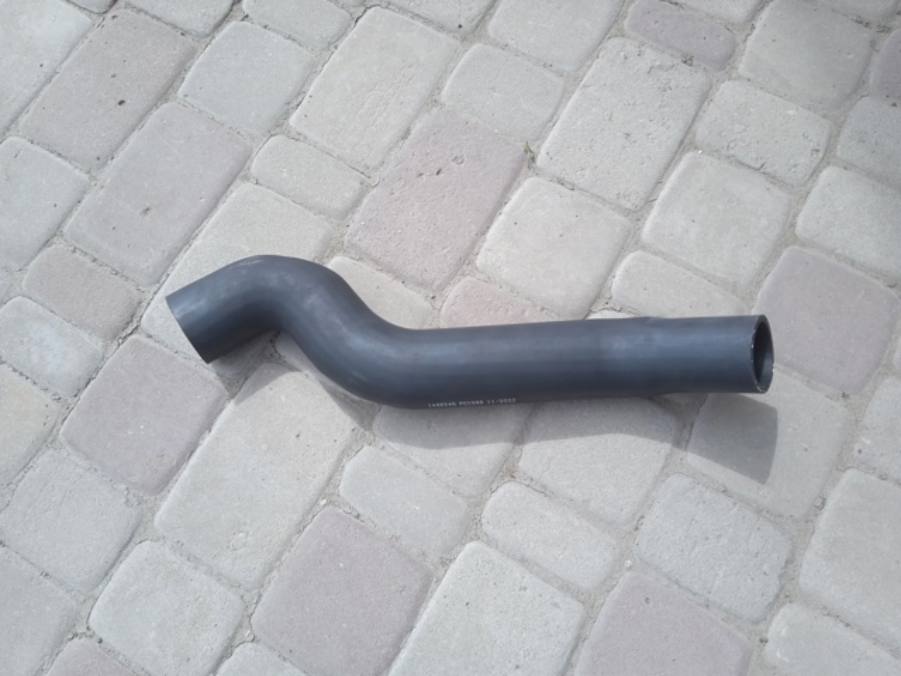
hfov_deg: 63.4
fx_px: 729
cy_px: 338
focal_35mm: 28
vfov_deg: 49.7
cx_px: 450
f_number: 2.2
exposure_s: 1/485
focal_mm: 3.43
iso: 115
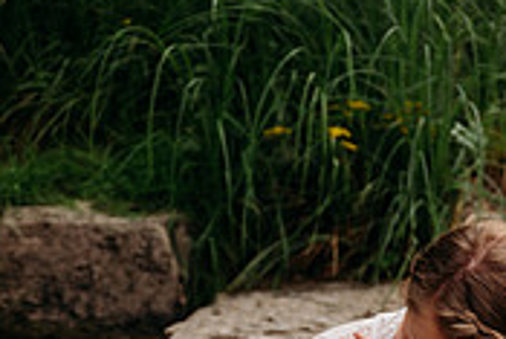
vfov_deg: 11.0
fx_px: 1702
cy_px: 472
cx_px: 402
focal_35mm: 121
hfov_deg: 16.8
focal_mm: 47
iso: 500
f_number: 2.8
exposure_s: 1/1000
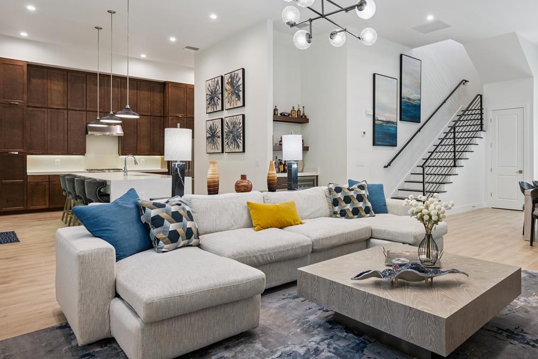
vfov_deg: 53.0
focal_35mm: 24
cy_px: 160
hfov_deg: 72.3
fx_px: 359
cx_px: 341
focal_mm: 17
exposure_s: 1/3.33
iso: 200
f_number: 9
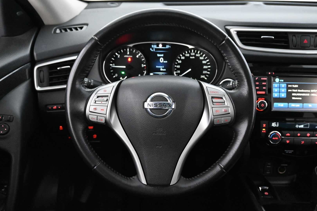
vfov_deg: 44.6
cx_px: 158
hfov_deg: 63.2
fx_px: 258
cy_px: 106
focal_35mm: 29
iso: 7200
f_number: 3.8
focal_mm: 19.5
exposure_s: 1/30
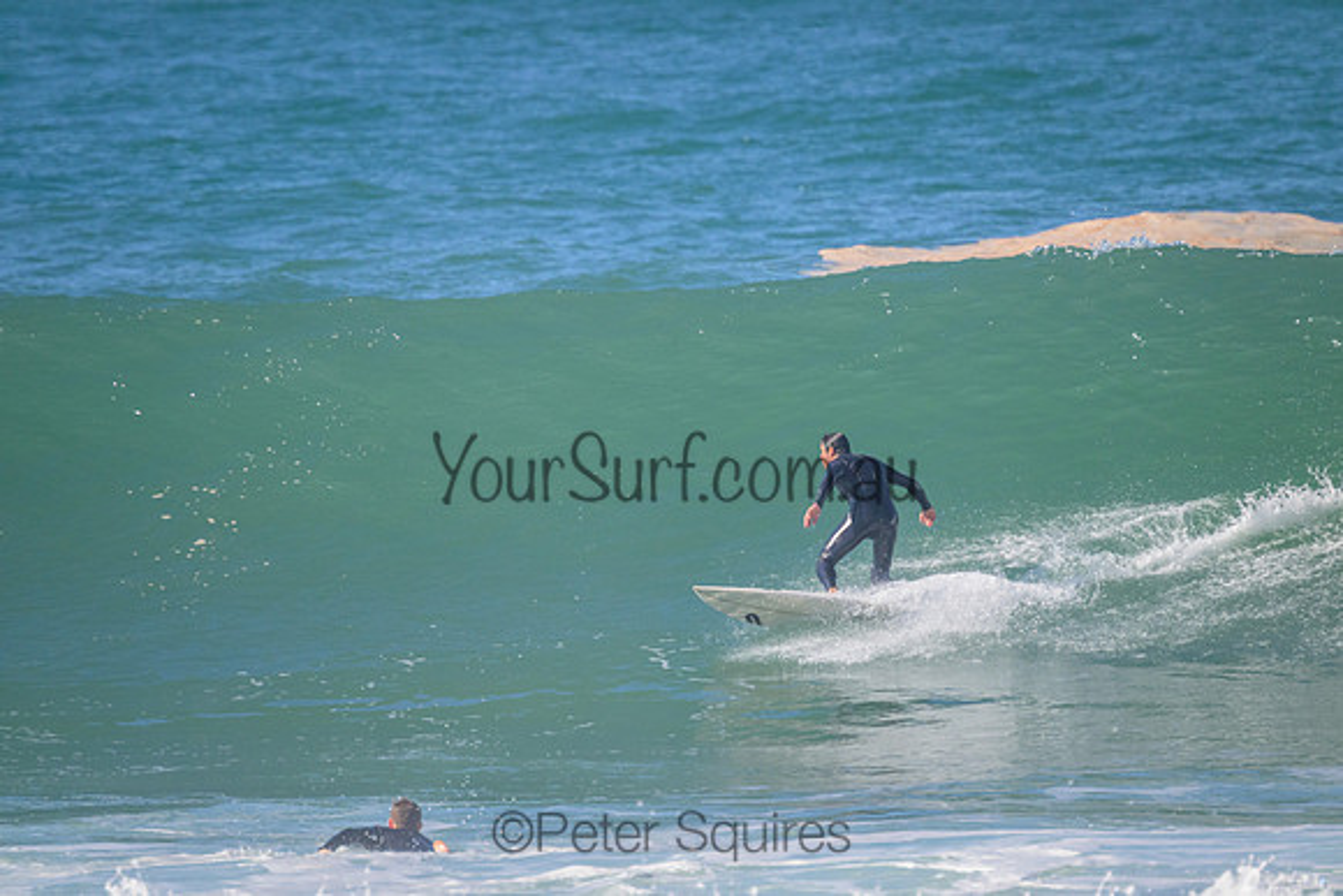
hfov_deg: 2.6
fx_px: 29850
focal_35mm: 800
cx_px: 672
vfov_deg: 1.7
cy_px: 448
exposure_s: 1/2000
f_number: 11
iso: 1800
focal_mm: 800
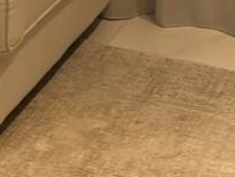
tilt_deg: -7.8
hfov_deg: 10.4
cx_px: -32
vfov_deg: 7.3
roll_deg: -2.0
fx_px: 1269
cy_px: -300
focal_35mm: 187
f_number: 1.6
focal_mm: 5.96
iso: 100
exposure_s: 1/60
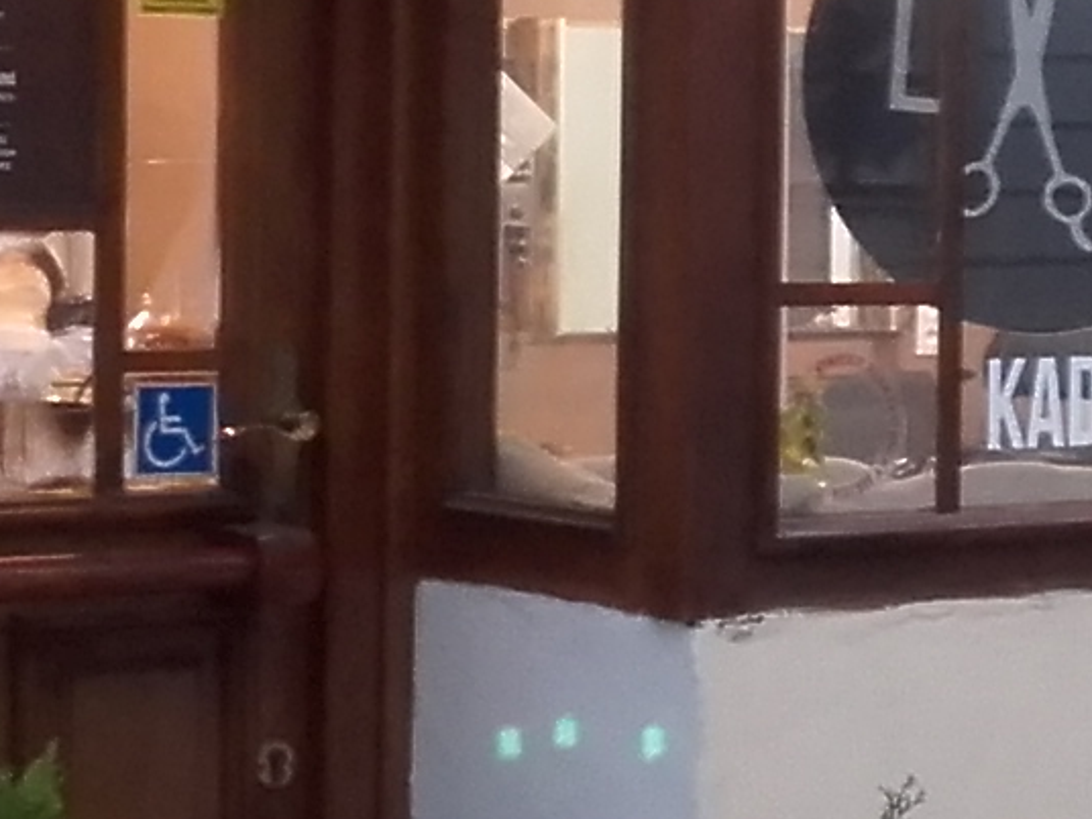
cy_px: 255
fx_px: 4732
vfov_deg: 9.9
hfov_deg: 13.1
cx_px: 964
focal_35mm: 150
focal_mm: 3.3
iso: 160
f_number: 2.2
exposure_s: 1/13
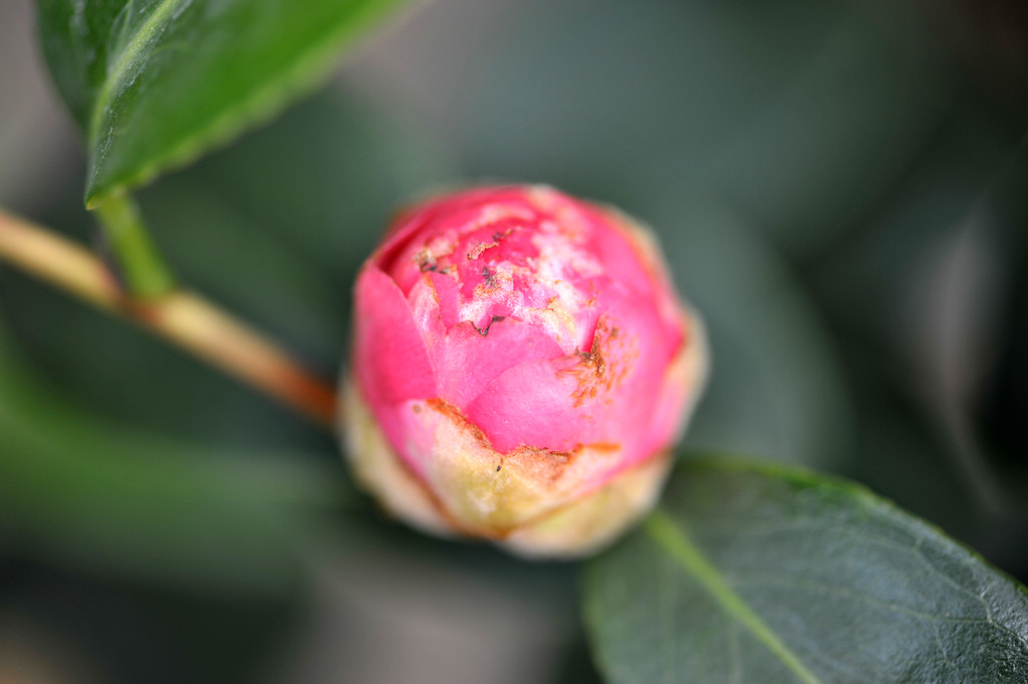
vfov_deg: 13.0
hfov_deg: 19.5
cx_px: 514
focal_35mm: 105
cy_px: 342
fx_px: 2997
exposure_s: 1/320
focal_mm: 105
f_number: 3.8
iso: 200
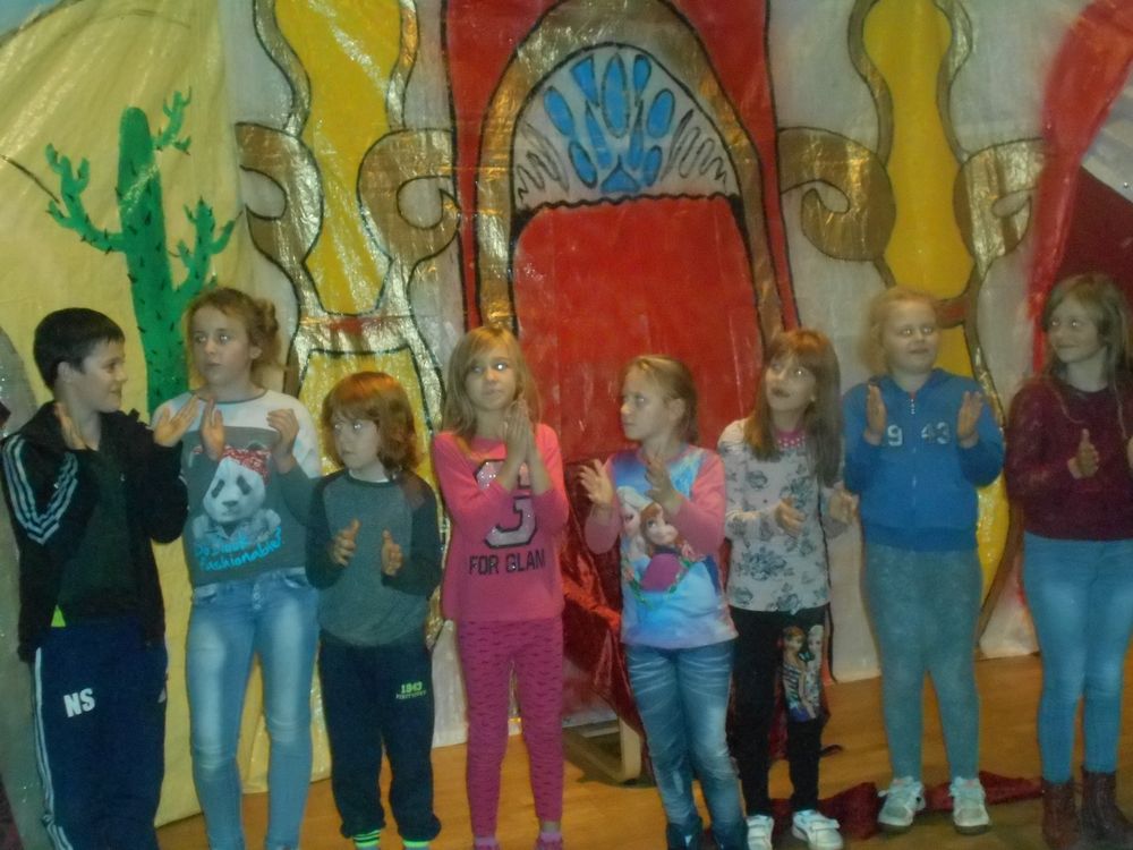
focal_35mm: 50
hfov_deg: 38.2
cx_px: 566
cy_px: 425
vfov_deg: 29.1
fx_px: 1637
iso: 1250
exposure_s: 1/60
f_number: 4.5
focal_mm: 8.8
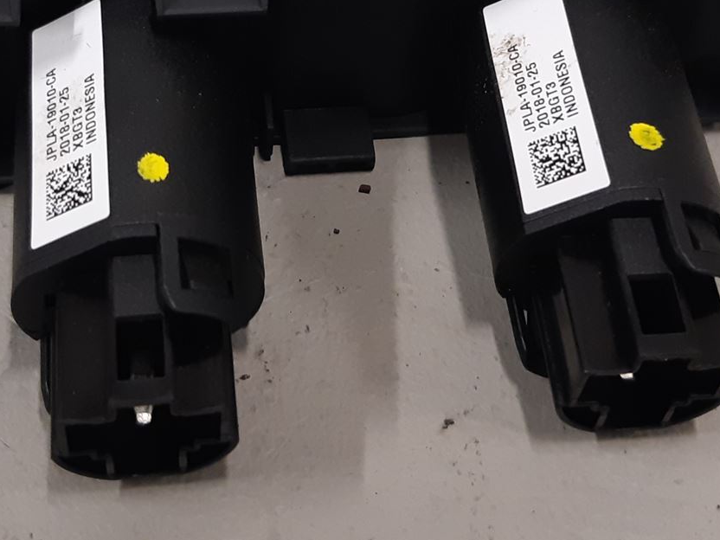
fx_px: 1331
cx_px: 329
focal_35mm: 64
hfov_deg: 30.3
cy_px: 61
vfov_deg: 22.4
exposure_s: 1/50
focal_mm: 3.93
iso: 160
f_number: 1.7
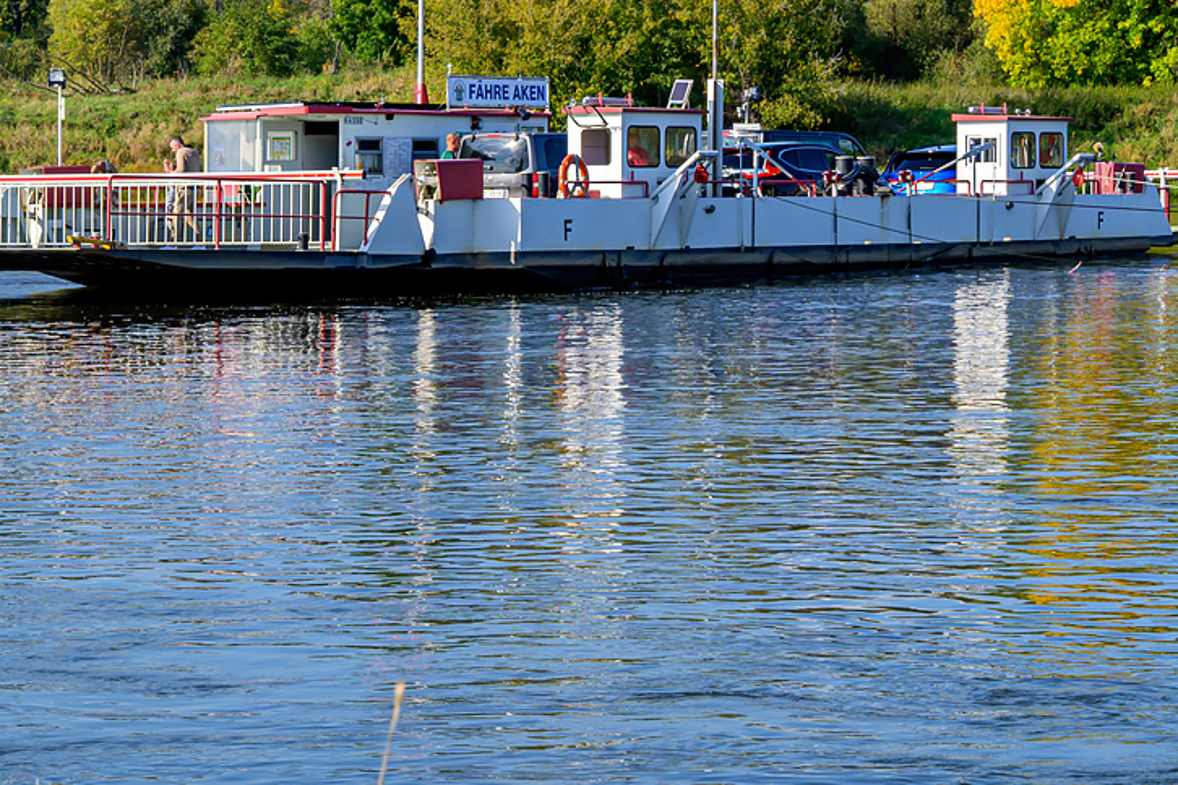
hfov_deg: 16.5
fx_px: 4057
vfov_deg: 11.1
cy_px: 303
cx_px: 605
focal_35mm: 124
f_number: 8
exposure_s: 1/500
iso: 200
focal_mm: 50
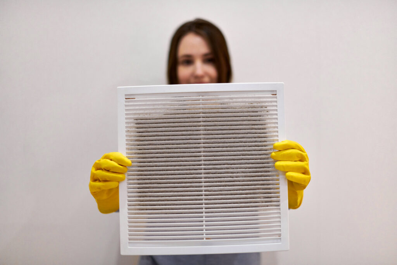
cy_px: 132
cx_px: 198
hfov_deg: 39.6
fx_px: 551
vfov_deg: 27.0
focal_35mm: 50
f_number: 1.6
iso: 640
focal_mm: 50
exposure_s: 1/400
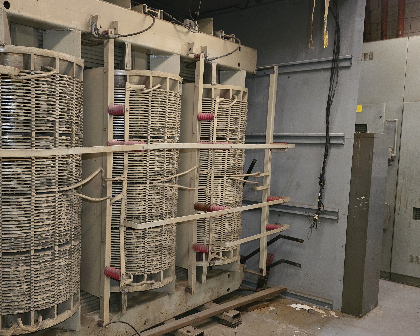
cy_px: 180
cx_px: 111
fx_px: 423
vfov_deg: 43.3
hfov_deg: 50.9
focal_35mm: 34
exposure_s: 1/60
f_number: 1.7
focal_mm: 6.3
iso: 1600
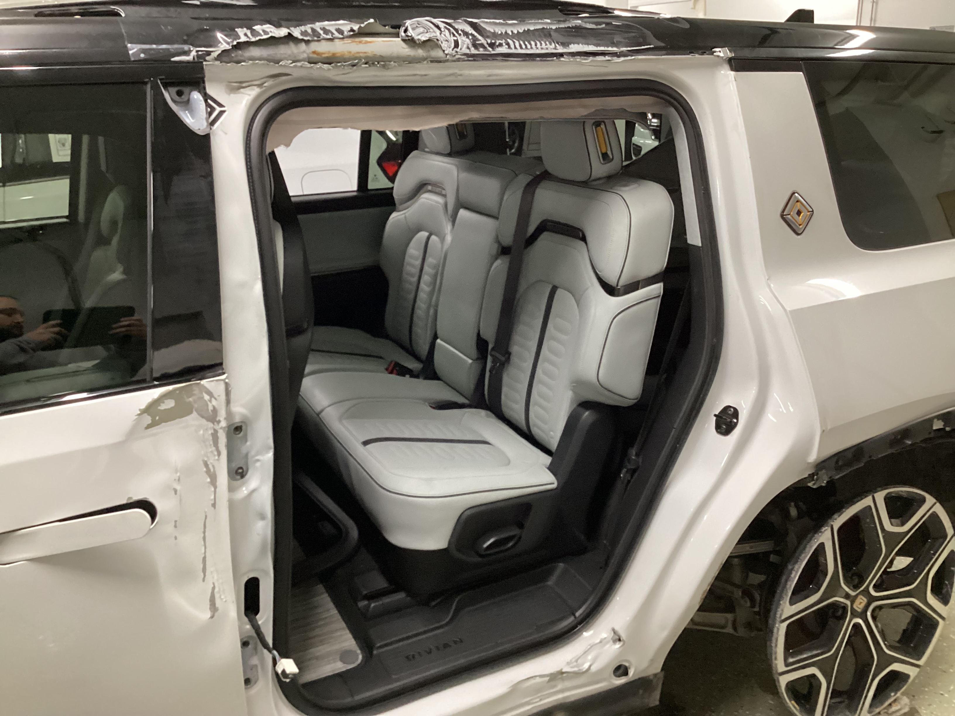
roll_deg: +0.7
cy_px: 358
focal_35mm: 31
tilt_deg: -19.2
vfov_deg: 45.4
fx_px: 855
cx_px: 478
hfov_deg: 58.4
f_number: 2.4
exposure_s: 1/50
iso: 400
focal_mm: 3.3
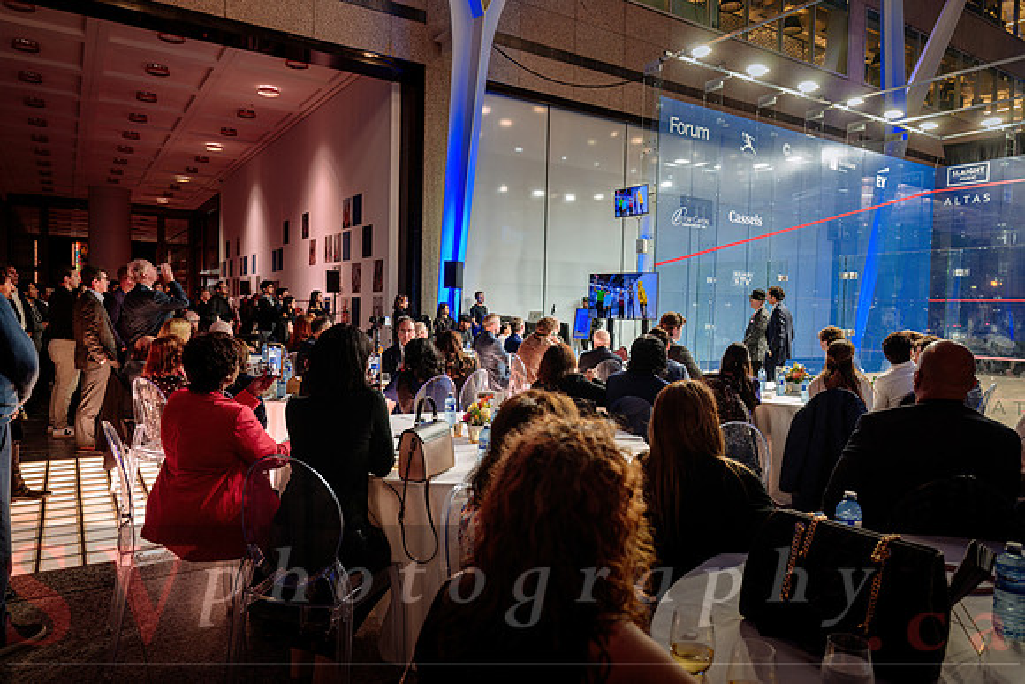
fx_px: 683
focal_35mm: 24
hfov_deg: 73.7
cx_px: 512
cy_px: 342
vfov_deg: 53.2
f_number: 4
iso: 500
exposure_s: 1/15
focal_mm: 24
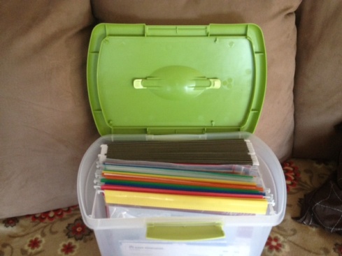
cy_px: 128
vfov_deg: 40.7
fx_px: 346
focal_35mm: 35
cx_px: 171
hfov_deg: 52.6
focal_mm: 4.28
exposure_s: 1/20
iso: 250
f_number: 2.4
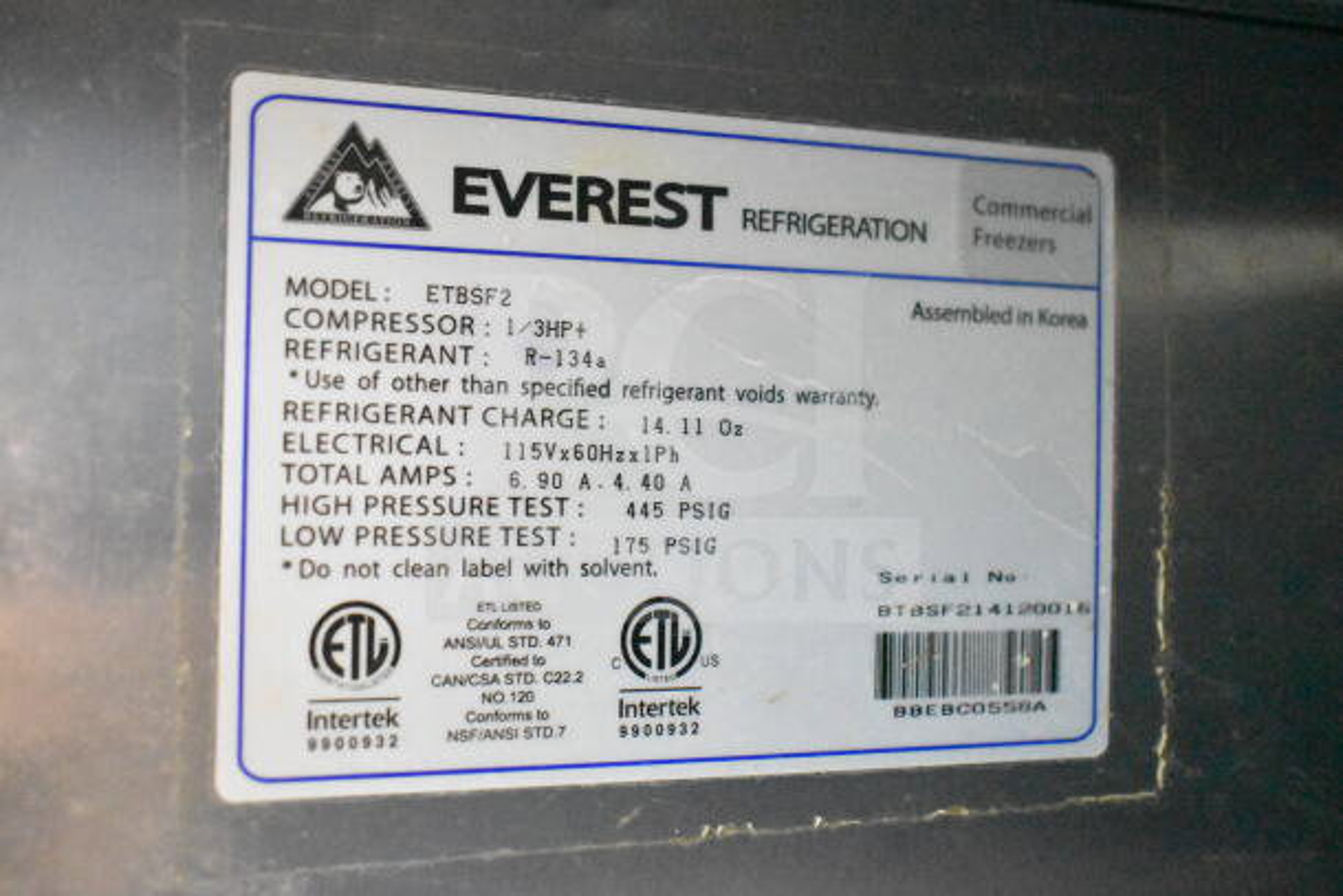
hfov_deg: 45.0
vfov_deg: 30.9
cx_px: 672
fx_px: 1623
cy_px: 448
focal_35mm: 44
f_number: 4.2
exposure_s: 1/40
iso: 25600
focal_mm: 29
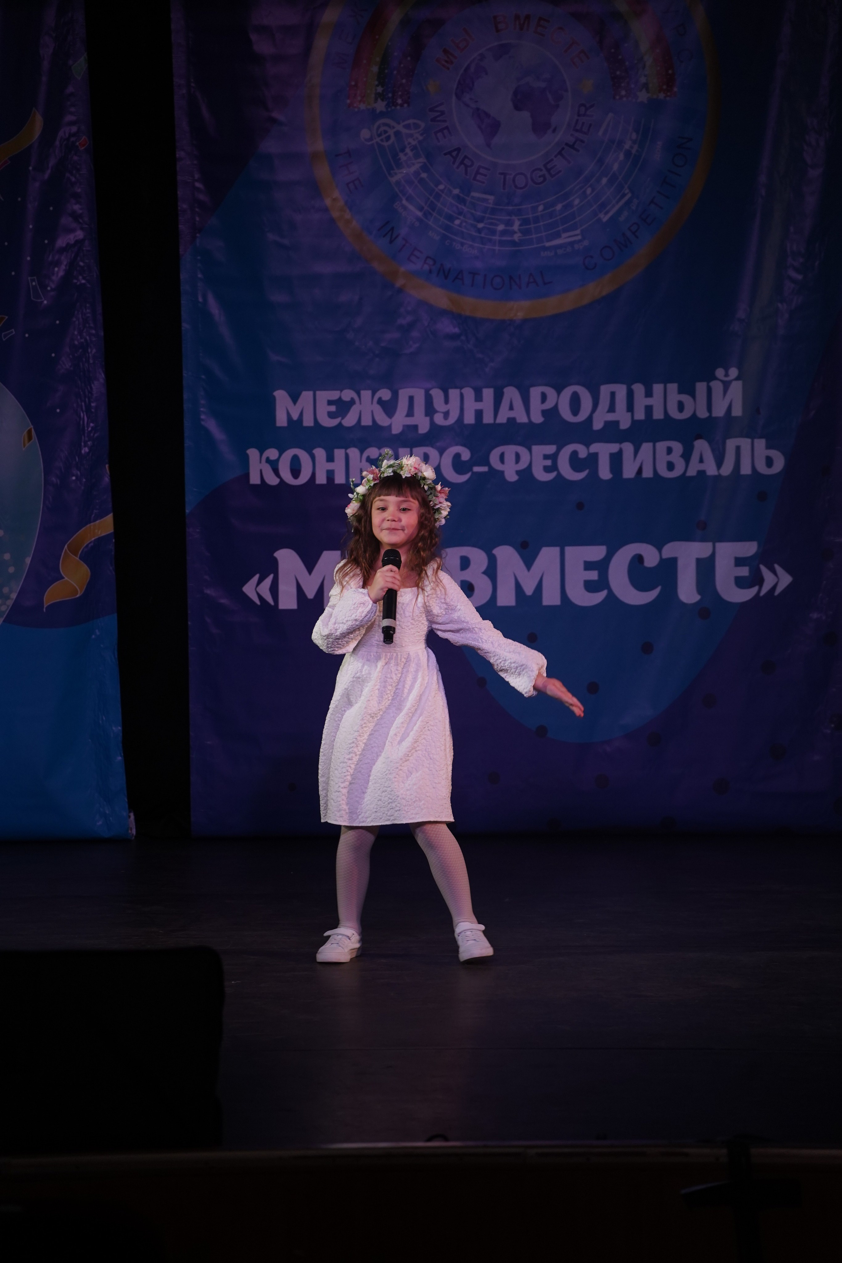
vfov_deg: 13.8
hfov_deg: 9.2
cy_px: 632
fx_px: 5227
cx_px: 421
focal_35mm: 149
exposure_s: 1/400
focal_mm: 149
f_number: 5
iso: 1600
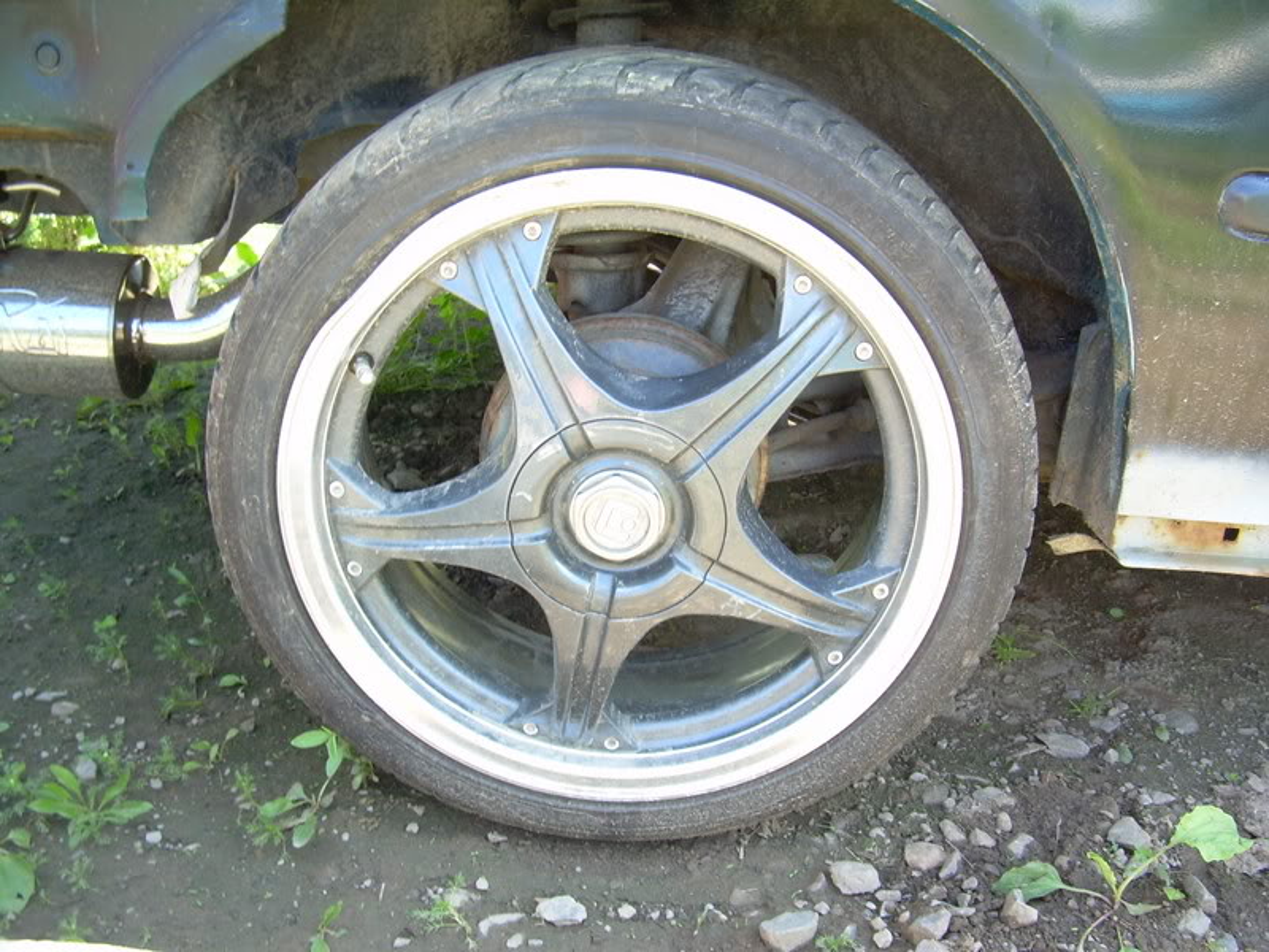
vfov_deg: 37.7
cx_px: 634
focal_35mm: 38
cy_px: 476
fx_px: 1393
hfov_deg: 49.0
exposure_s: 1/55
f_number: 2.8
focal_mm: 6.3
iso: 50
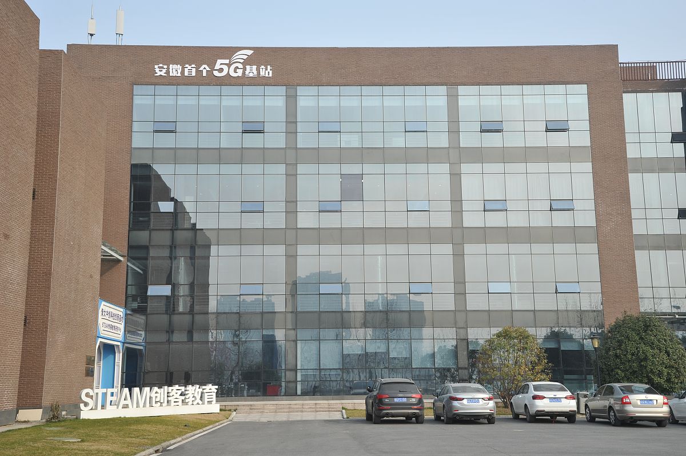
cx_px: 343
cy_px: 228
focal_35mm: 40
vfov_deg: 33.3
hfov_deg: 48.5
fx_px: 762
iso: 500
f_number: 11
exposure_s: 1/320
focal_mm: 40
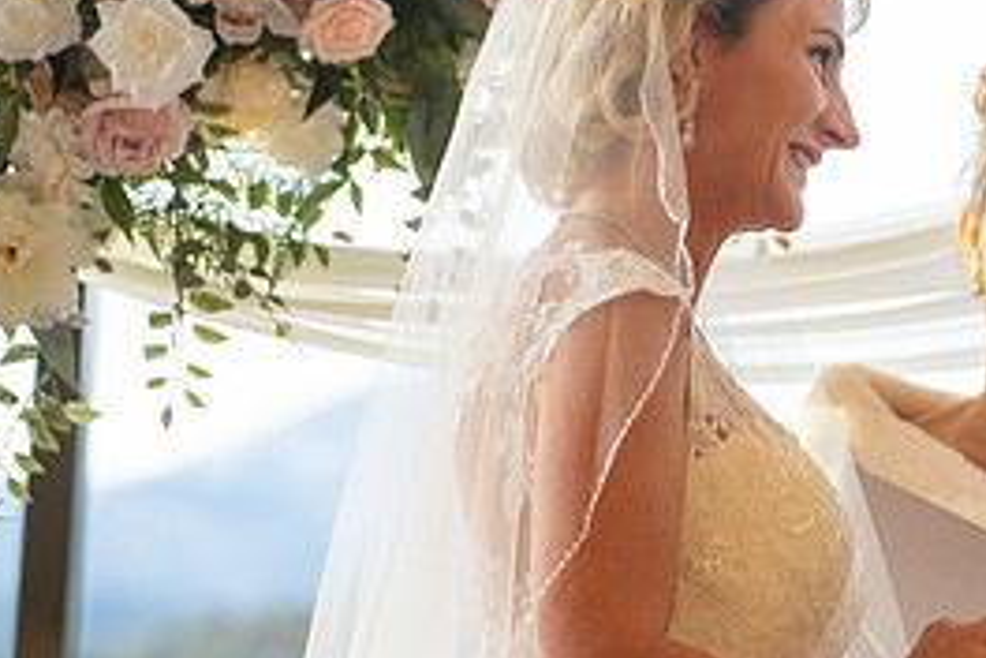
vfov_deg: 6.0
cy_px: 467
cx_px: 1180
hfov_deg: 8.9
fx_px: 6244
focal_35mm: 228
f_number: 2.8
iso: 640
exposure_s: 1/200
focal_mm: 91
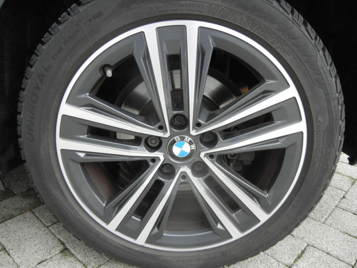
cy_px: 134
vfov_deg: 46.8
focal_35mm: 30
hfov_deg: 60.0
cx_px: 178
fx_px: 309
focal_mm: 5.4
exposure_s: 1/129
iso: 640
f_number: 3.5
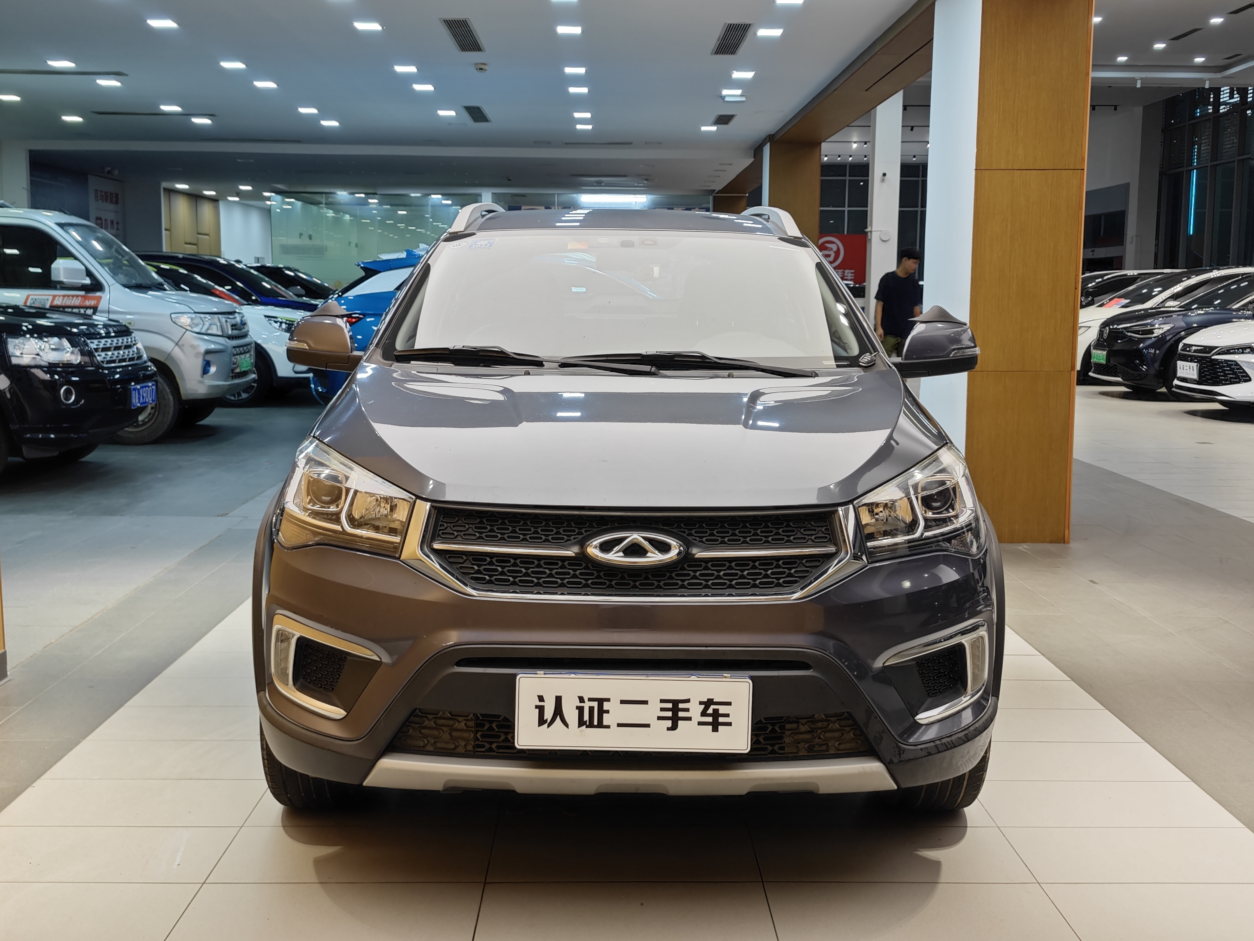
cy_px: 470
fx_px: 1268
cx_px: 627
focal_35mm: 35
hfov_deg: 52.6
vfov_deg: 40.7
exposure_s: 1/100
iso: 160
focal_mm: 8.7
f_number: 1.9
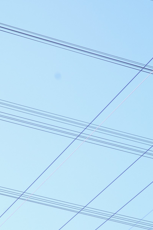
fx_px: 934
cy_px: 142
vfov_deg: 14.0
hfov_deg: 9.4
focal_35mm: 147
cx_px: 83
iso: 200
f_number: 5.6
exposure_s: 1/250
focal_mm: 77
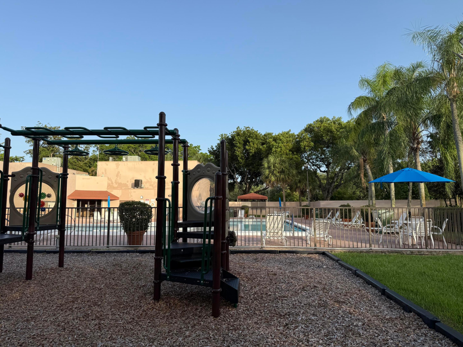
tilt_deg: +6.3
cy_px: 174
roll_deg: -0.2
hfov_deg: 71.6
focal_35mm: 24
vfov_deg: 56.8
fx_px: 321
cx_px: 232
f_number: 1.78
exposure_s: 1/2110
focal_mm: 6.76
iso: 80
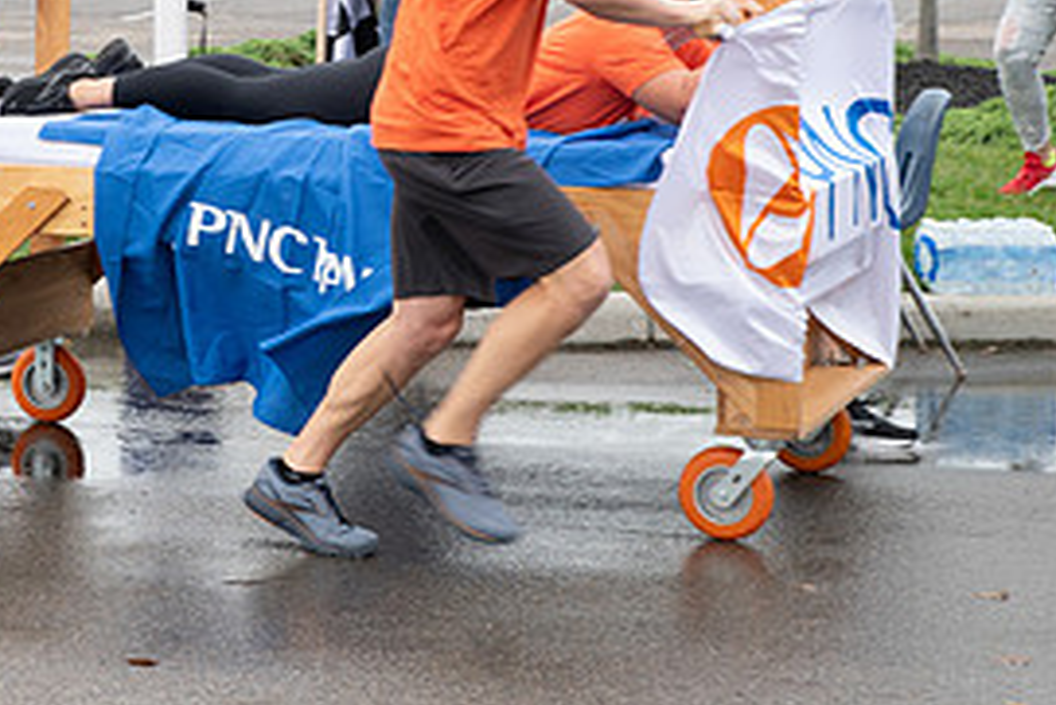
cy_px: 9
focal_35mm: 137
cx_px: 17
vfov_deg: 10.0
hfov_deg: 14.7
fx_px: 4021
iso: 640
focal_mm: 55
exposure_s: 1/250
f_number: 7.1
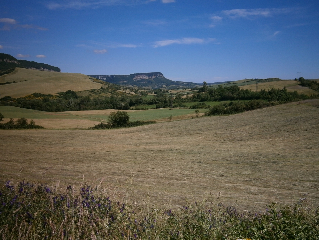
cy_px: 120
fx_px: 332
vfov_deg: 39.7
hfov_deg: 51.4
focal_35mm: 36
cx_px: 160
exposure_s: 1/2000
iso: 80
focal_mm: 6.4
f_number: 3.1
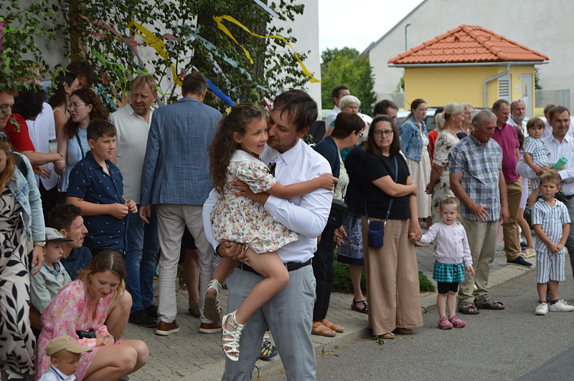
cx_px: 287
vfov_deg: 16.5
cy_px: 190
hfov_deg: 24.6
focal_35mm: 82
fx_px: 1314
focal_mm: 55
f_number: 5.6
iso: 100
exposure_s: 1/125
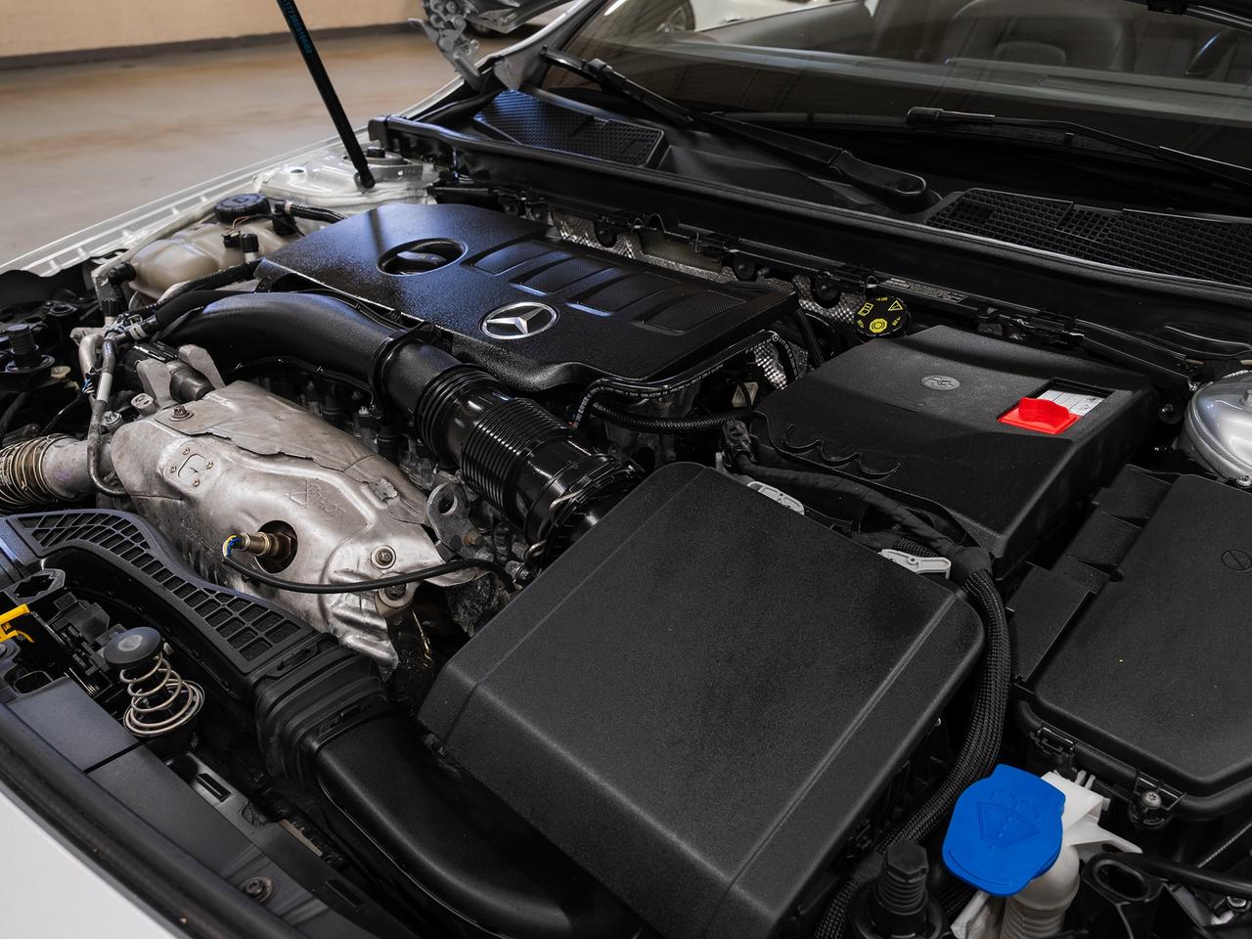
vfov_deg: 50.4
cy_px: 499
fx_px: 998
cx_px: 685
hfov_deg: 64.1
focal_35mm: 28
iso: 100
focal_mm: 24
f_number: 7.1
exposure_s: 1/2.5
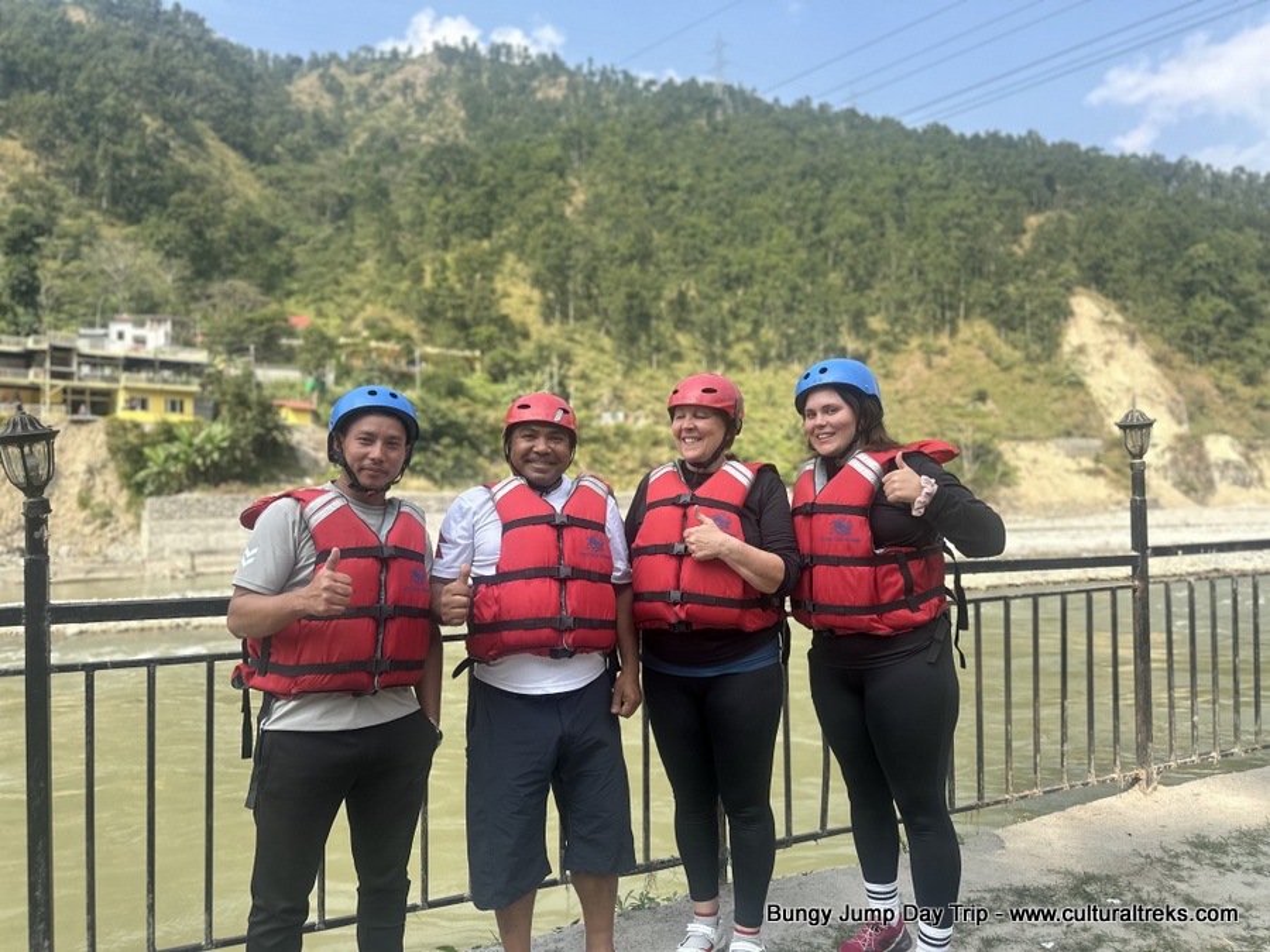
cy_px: 476
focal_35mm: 24
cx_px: 635
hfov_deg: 71.6
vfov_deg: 56.8
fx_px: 881
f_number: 1.78
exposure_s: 1/1562
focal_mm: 6.86
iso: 80
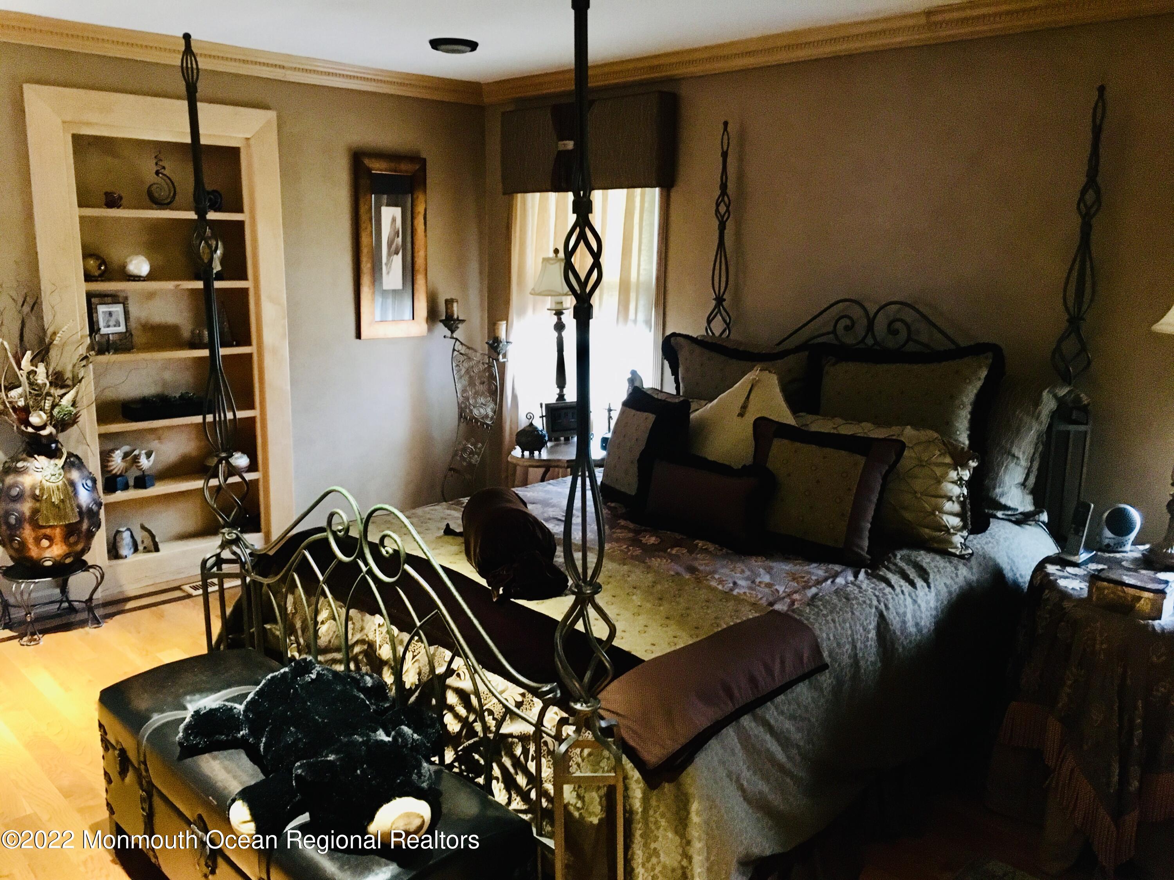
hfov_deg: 61.7
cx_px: 587
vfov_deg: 48.2
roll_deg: -0.4
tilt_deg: -12.8
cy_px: 440
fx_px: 984
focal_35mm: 29
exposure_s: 1/15
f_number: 2.2
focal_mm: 4.15
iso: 250
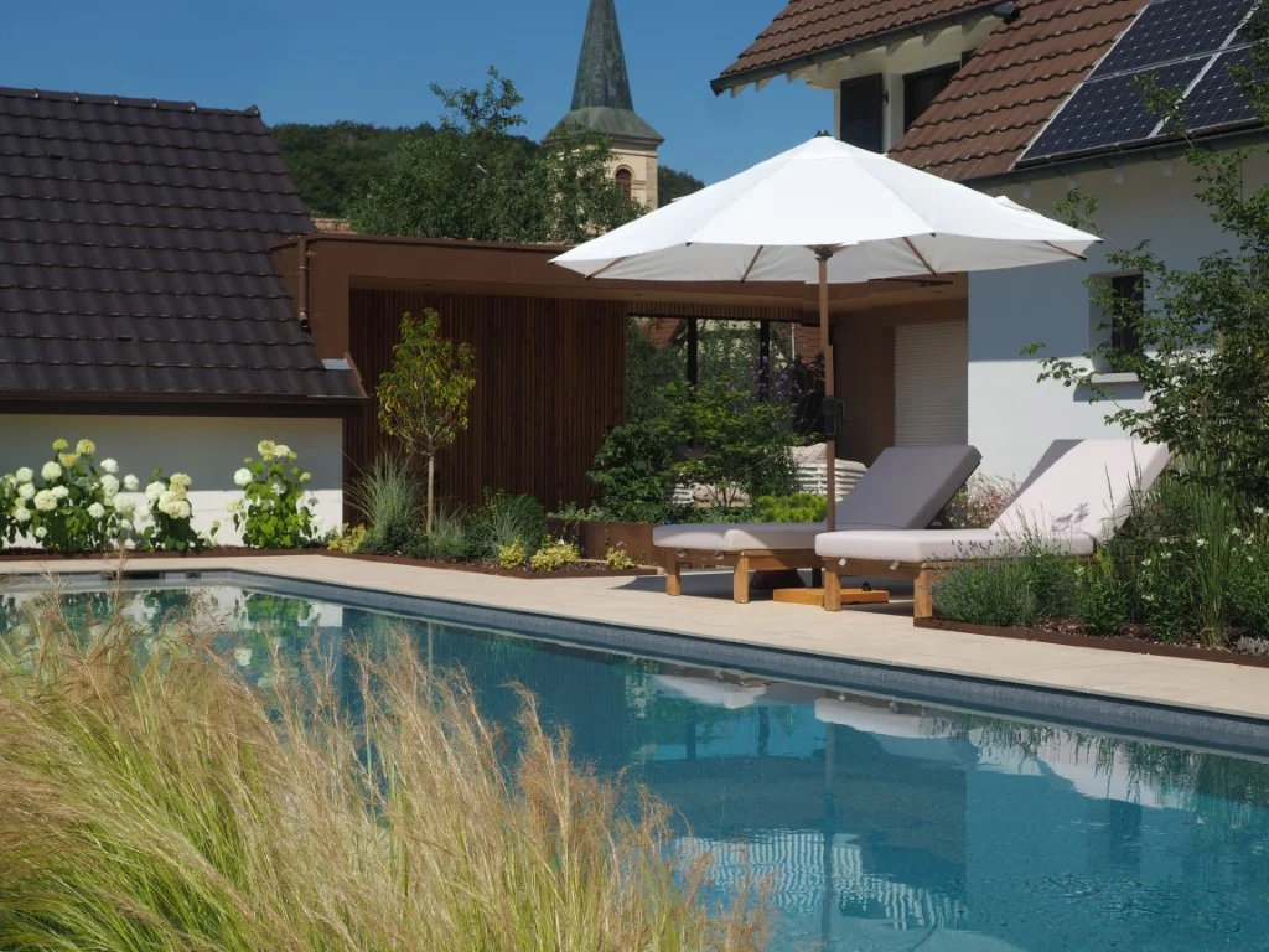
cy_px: 476
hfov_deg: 34.3
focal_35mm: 56
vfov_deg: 26.1
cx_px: 634
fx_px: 2053
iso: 100
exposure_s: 1/320
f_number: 9
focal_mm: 28
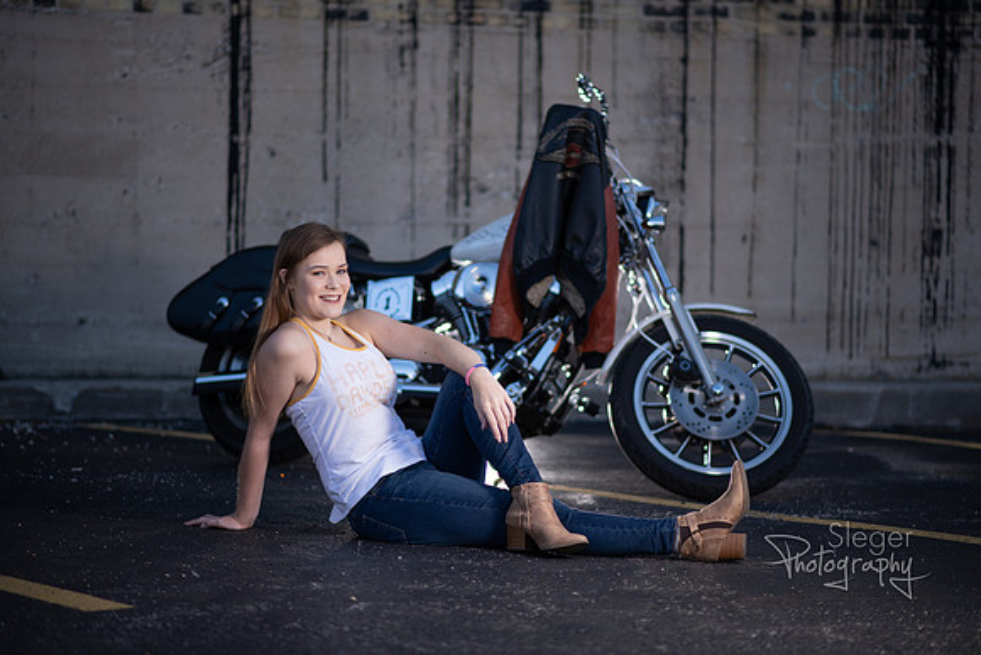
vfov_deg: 16.1
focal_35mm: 85
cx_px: 490
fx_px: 2317
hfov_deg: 23.9
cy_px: 328
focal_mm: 85
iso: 100
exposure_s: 1/1600
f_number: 1.8
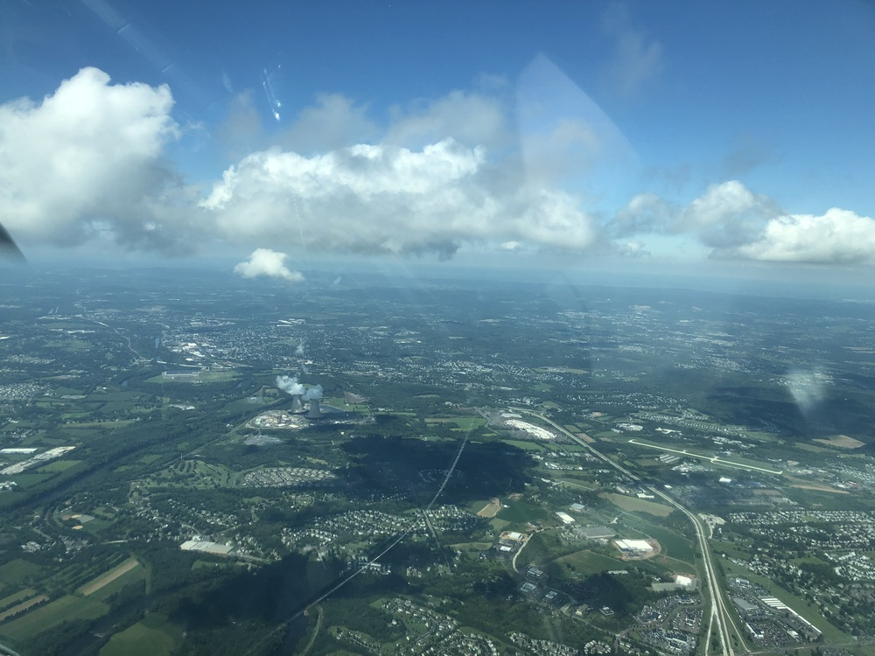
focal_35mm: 28
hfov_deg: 63.4
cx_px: 438
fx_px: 708
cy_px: 328
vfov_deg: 49.7
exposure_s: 1/2000
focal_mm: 4
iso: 20
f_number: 1.8
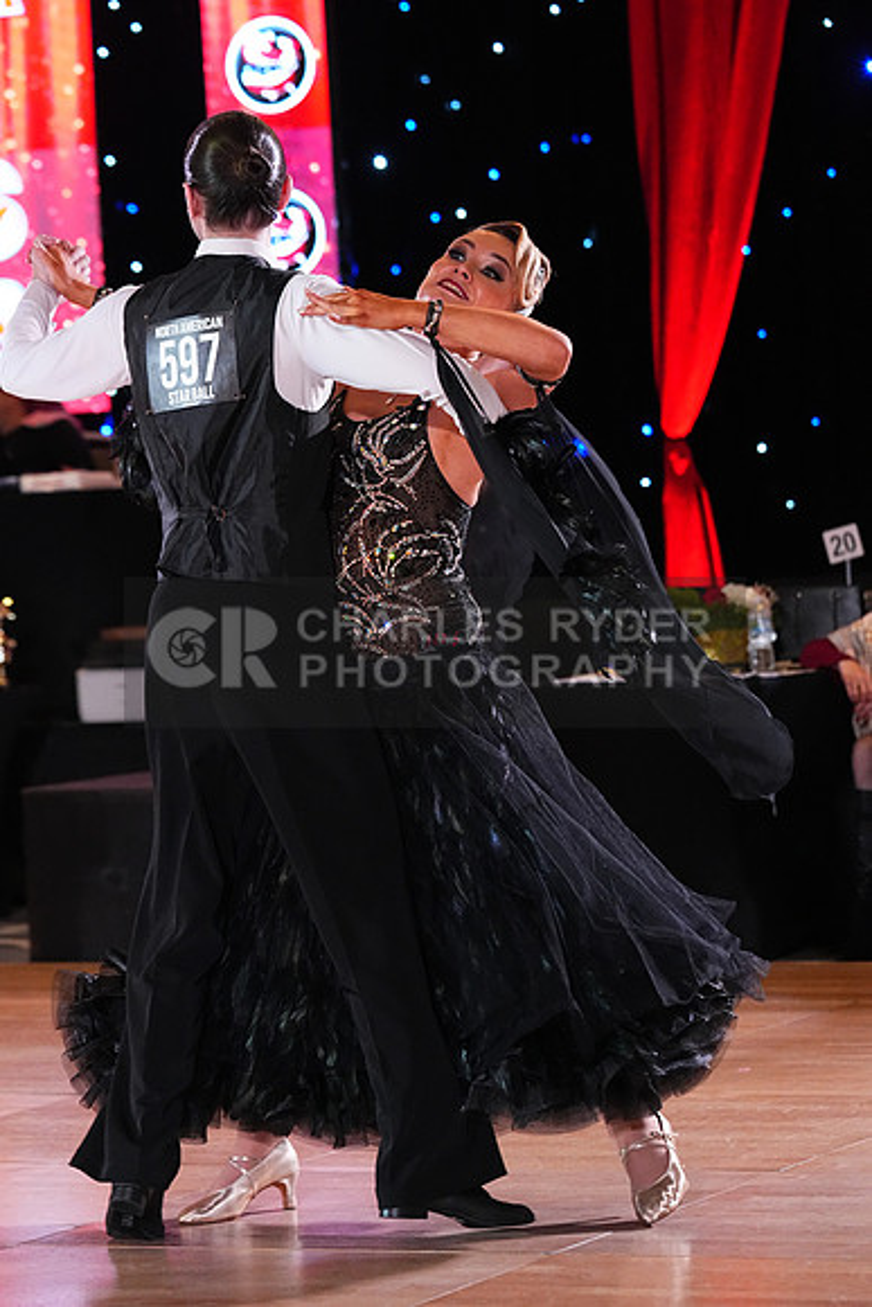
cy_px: 654
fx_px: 5083
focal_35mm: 140
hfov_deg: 9.8
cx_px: 436
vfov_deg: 14.7
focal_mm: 140
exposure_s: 1/400
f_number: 5
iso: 8000
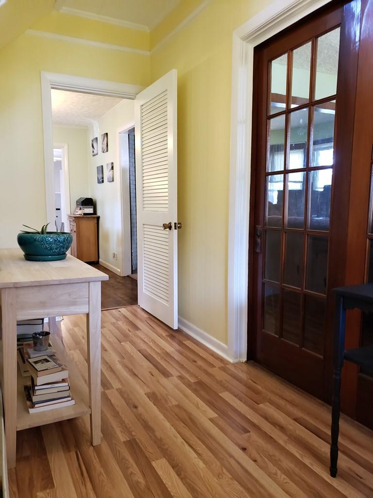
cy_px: 249
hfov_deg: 53.1
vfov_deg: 67.3
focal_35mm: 26
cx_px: 186
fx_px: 374
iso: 400
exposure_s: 1/60
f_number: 1.5
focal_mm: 4.3
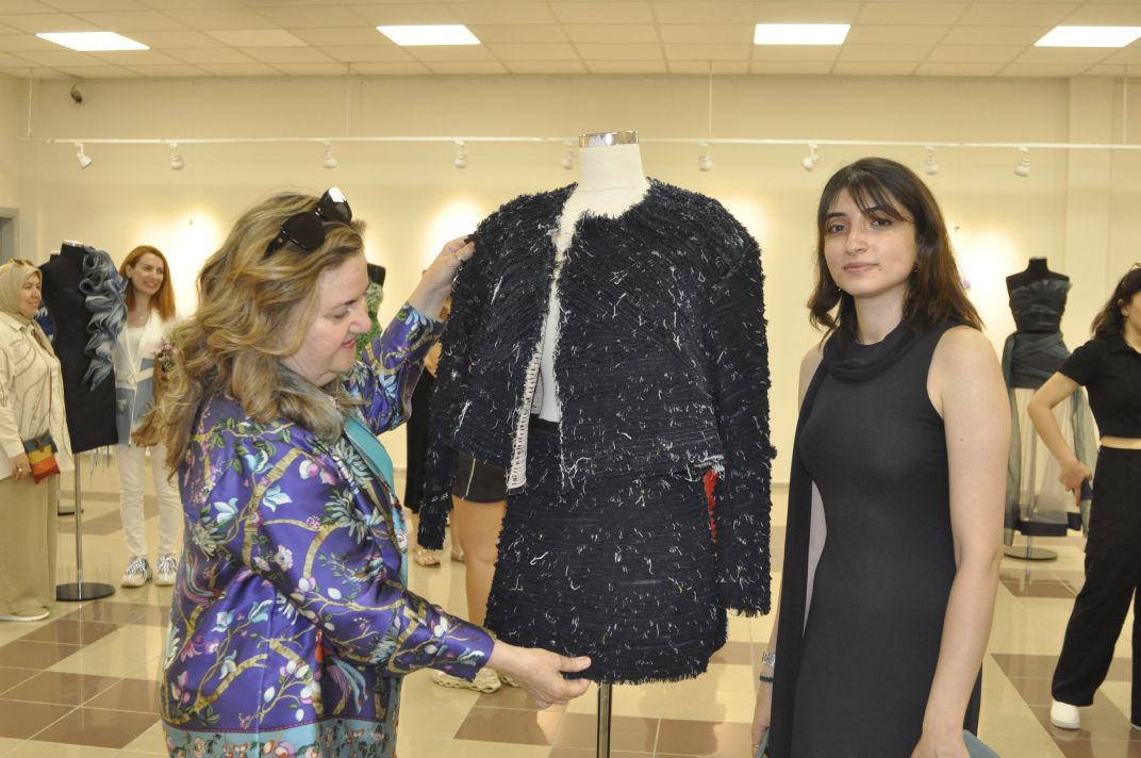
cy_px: 379
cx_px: 570
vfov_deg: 36.8
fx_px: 1140
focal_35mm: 36
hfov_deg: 53.2
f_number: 4.5
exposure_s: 1/160
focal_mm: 24
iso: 1250
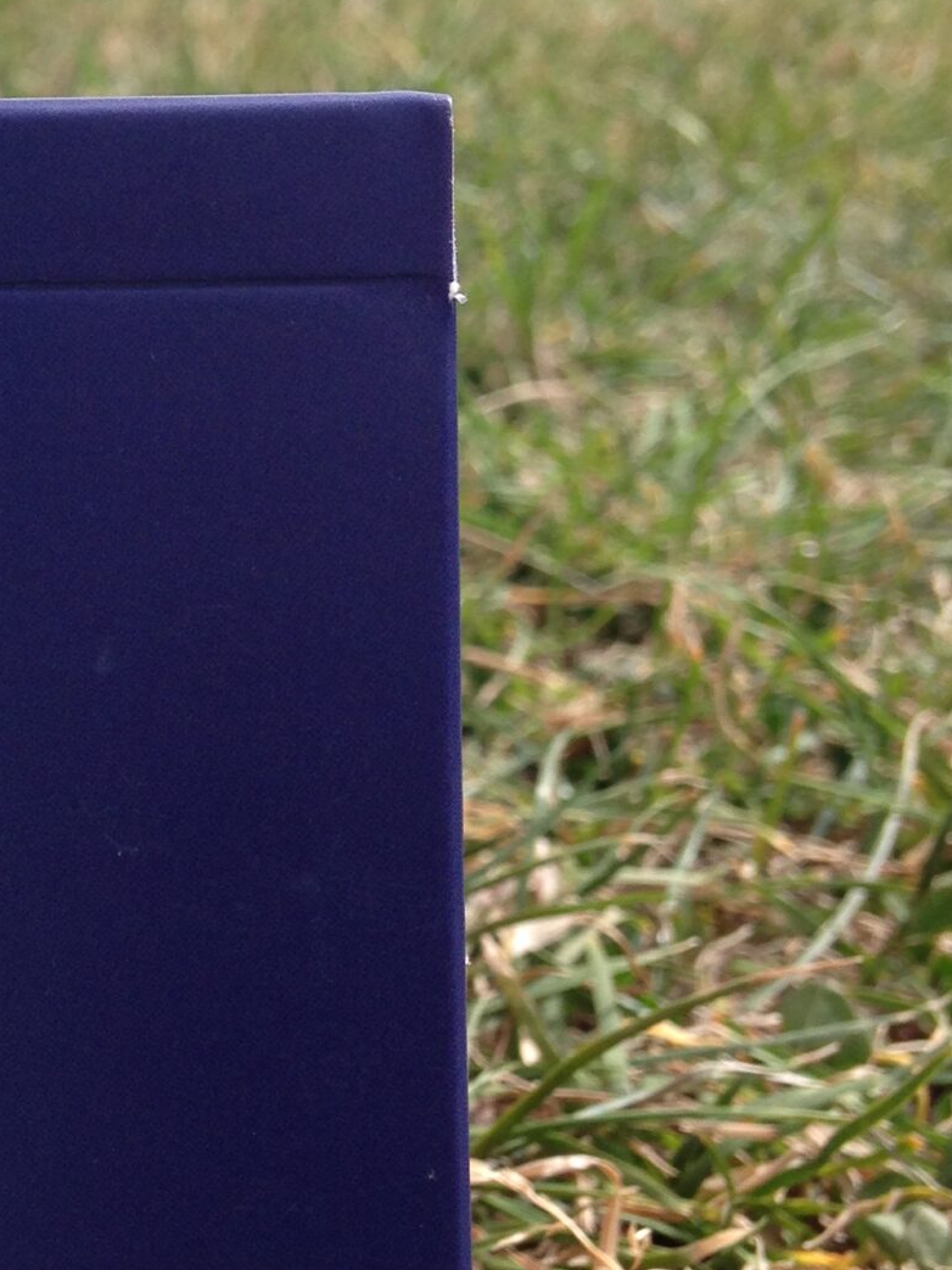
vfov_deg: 24.1
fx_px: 2971
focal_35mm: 81
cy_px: 667
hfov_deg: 17.5
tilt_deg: -14.4
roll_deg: -0.2
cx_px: -133
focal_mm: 4.12
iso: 50
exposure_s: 1/861
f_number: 2.4
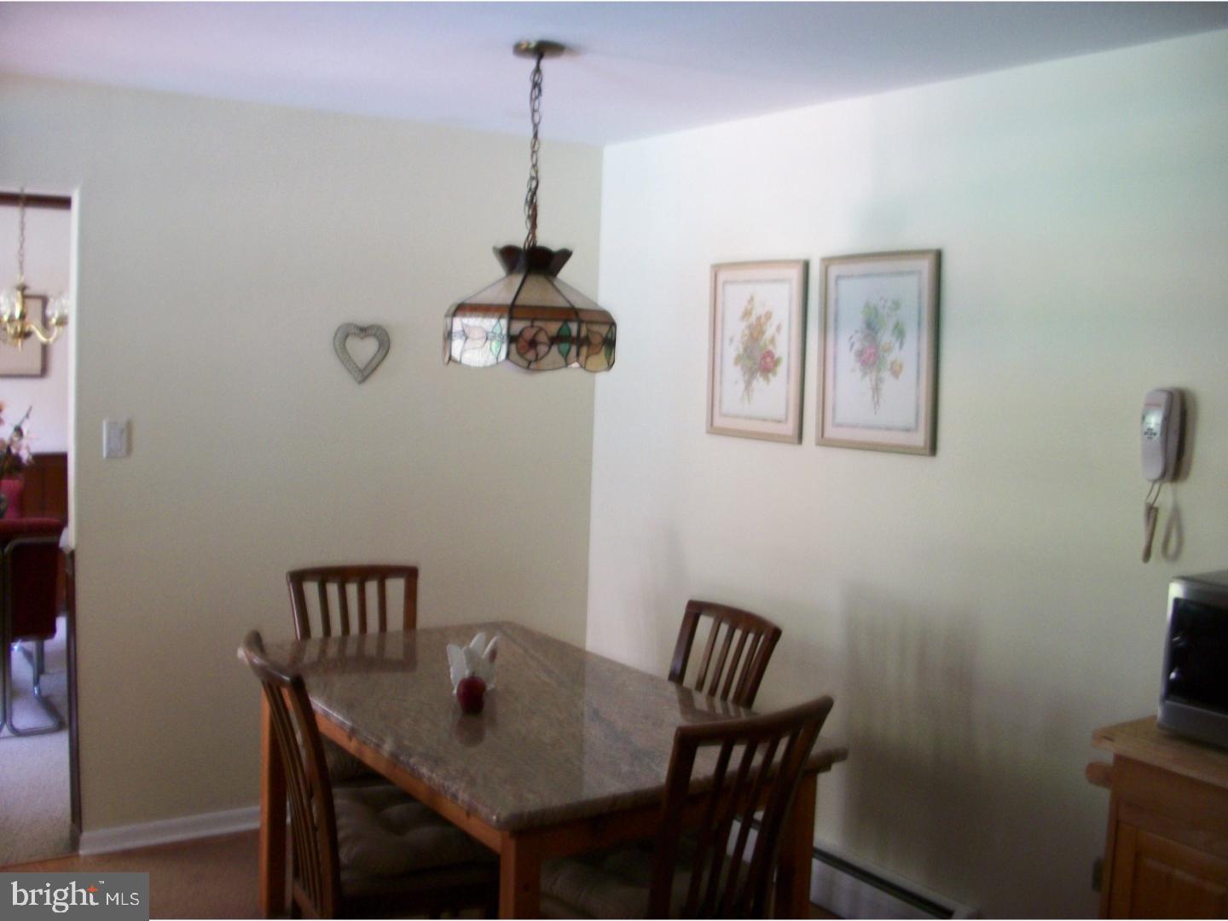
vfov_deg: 40.7
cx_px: 614
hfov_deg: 52.6
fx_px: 1242
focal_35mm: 35
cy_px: 460
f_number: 3.1
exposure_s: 1/8
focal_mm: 6.3
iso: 160
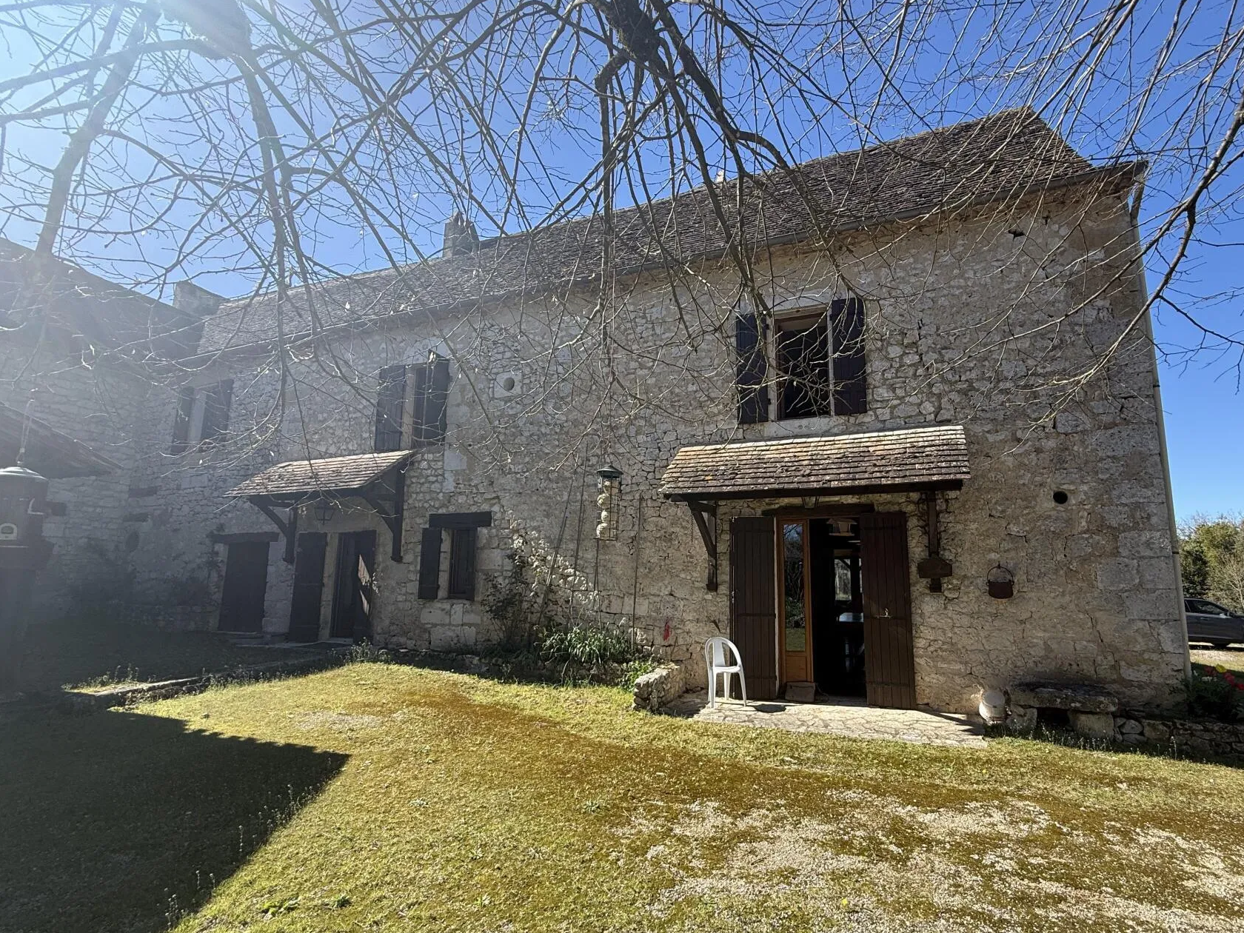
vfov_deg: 78.1
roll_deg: +1.1
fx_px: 575
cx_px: 710
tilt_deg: +8.8
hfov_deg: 93.9
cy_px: 489
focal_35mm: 16
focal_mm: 2.22
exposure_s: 1/596
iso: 64
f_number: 2.2
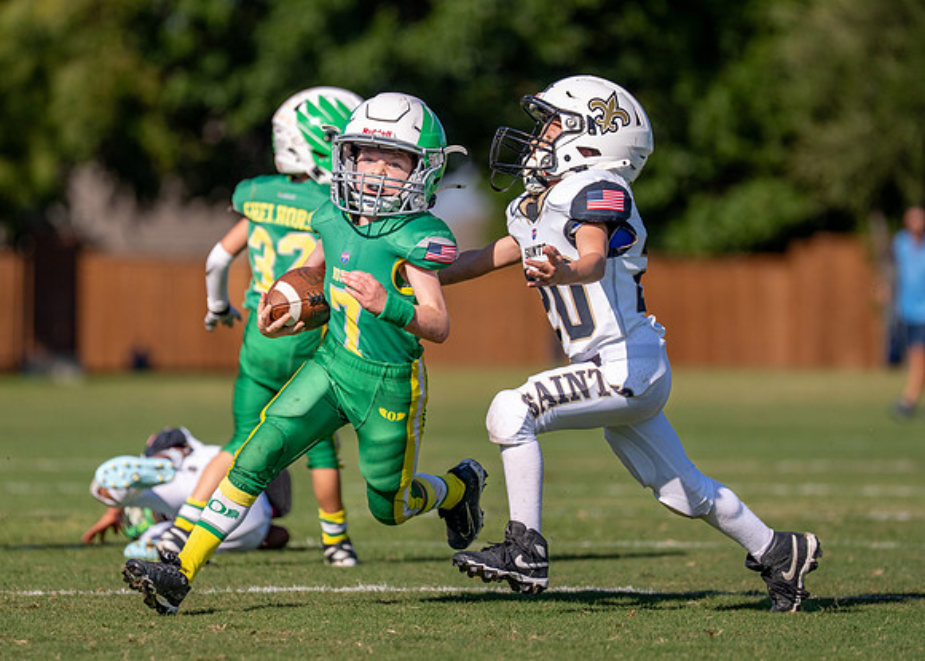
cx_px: 389
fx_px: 8102
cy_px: 282
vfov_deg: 4.7
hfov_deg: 6.5
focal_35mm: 308
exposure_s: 1/6400
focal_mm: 200
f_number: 2.8
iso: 250
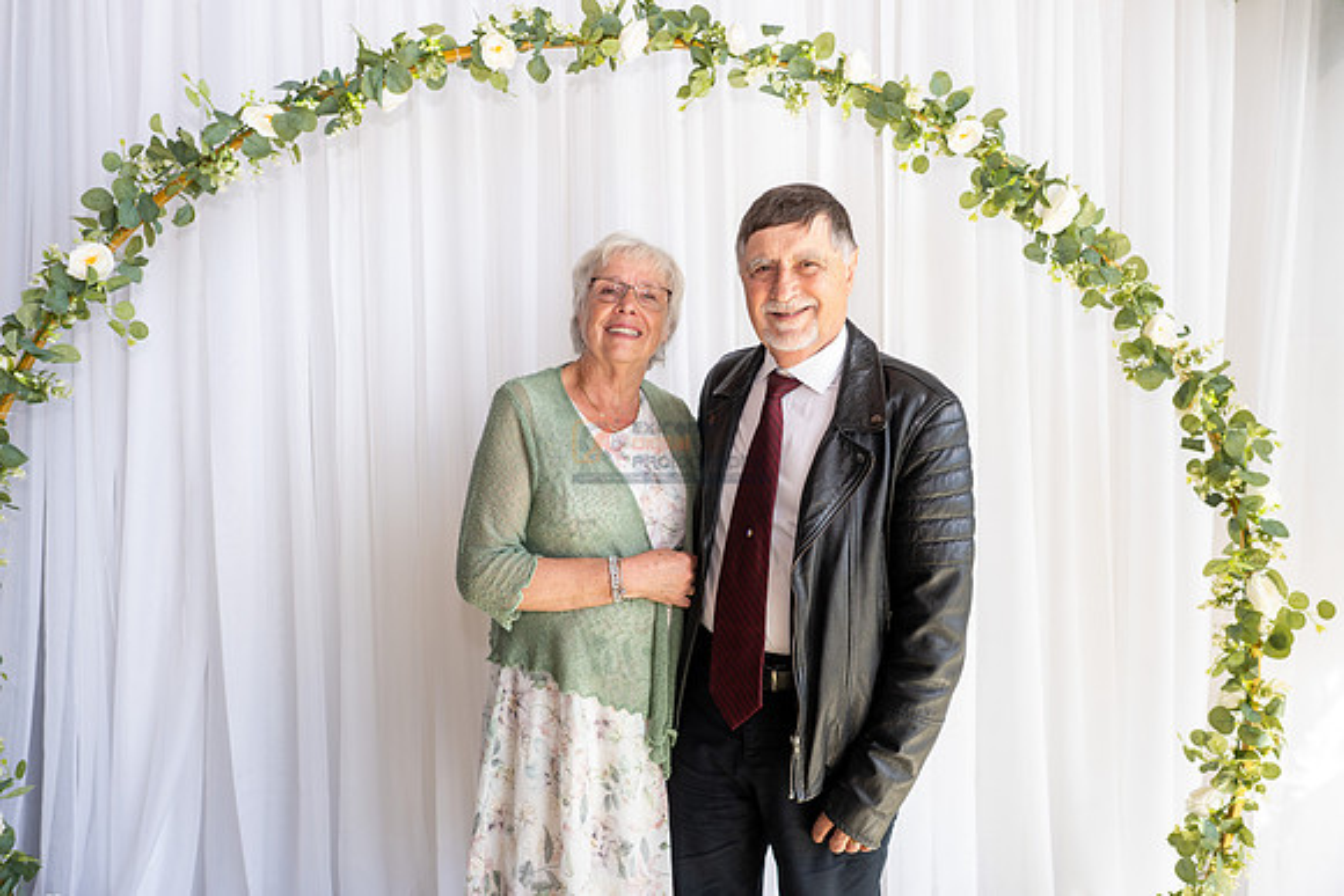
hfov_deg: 73.7
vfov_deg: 53.2
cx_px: 672
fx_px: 896
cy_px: 448
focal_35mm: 24
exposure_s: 1/125
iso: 250
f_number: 4
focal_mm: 24
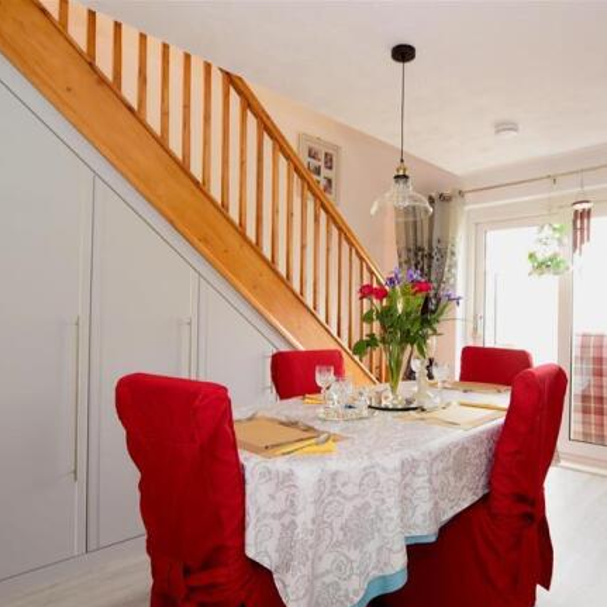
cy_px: 306
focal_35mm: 22
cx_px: 359
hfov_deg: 68.3
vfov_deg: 68.8
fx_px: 443
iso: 400
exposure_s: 1/5
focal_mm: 11.5
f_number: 8
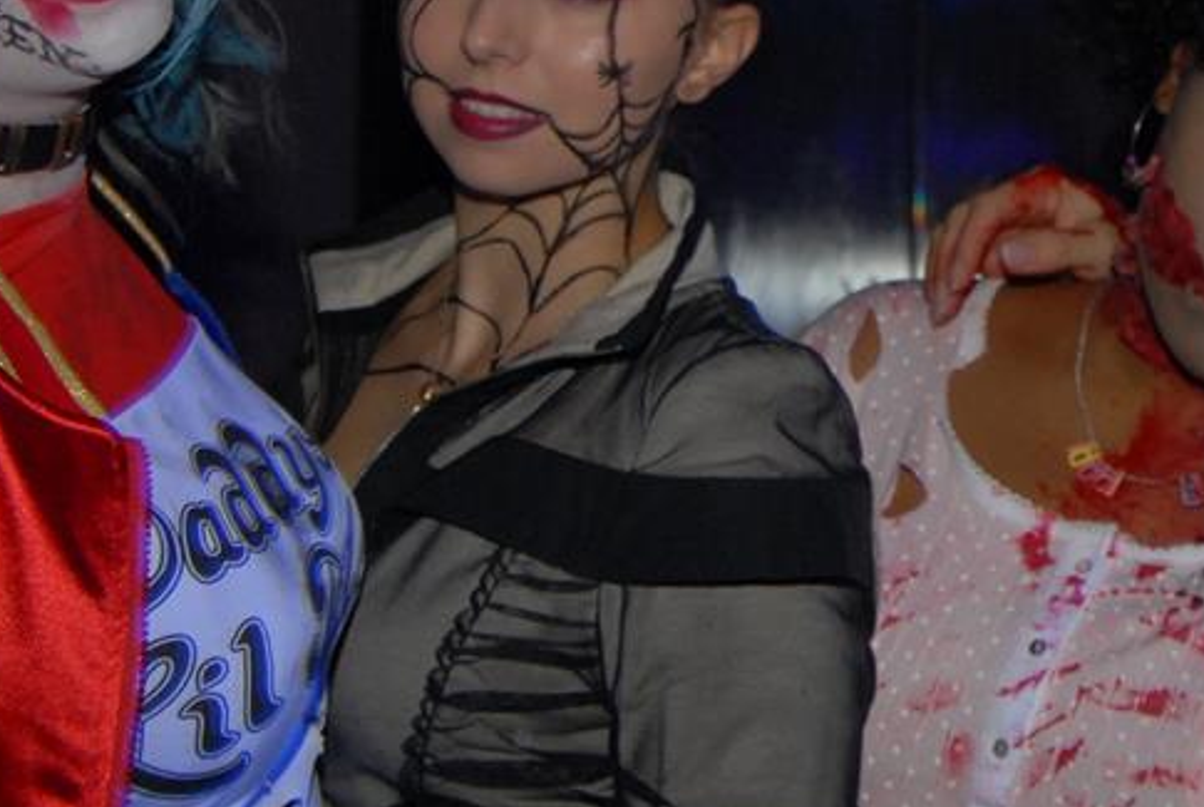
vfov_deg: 16.1
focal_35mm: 85
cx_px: 906
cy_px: 313
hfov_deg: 23.6
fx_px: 2847
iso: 400
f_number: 5.6
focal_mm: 24
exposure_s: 1/5
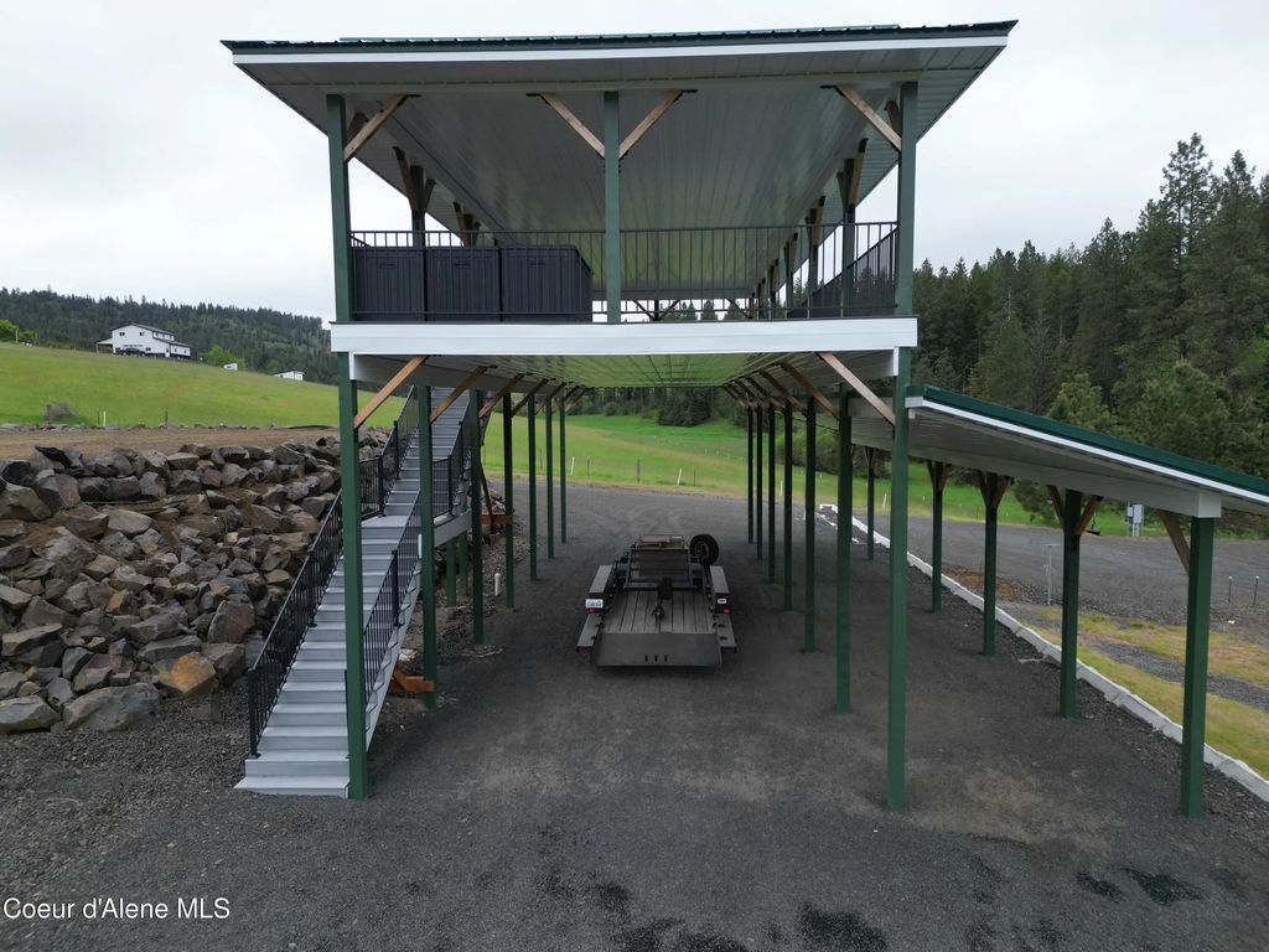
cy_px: 476
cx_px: 634
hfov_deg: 71.6
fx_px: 880
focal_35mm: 24
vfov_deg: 56.8
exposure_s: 1/2000
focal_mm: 6.72
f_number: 1.7
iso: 130
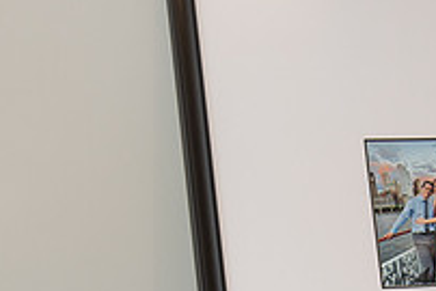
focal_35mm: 128
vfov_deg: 10.5
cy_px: 396
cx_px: 278
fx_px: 1551
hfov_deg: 16.0
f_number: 4
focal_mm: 38
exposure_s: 1/200
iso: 450
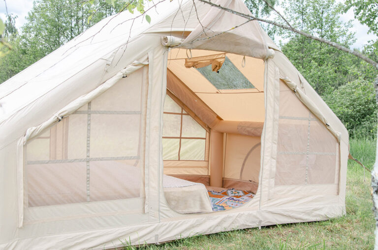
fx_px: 440
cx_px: 189
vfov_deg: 31.8
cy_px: 125
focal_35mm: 42
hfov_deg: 46.5
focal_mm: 28
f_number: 7.1
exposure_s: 1/250
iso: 200
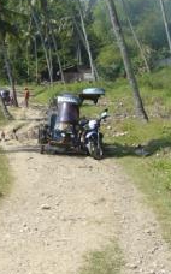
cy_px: 126
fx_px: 546
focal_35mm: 73
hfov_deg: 17.7
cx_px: 47
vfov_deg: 28.2
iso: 100
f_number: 5.6
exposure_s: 1/400
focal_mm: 5.8
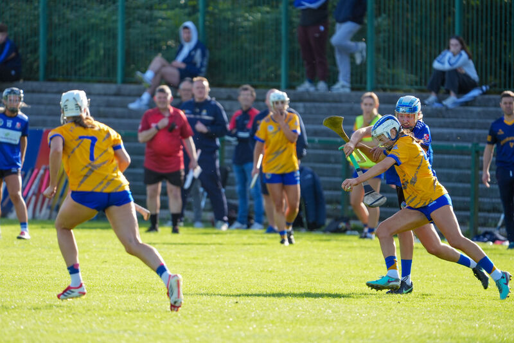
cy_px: 172
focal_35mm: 594
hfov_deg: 3.5
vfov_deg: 2.3
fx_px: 8479
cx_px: 257
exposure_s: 1/640
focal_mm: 594
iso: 640
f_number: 6.3
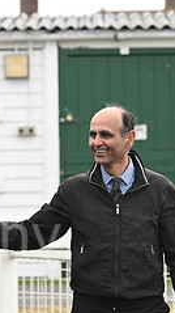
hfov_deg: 3.1
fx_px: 3258
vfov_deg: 5.5
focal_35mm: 394
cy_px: 174
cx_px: -106
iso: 400
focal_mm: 155
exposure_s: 1/640
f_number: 6.3
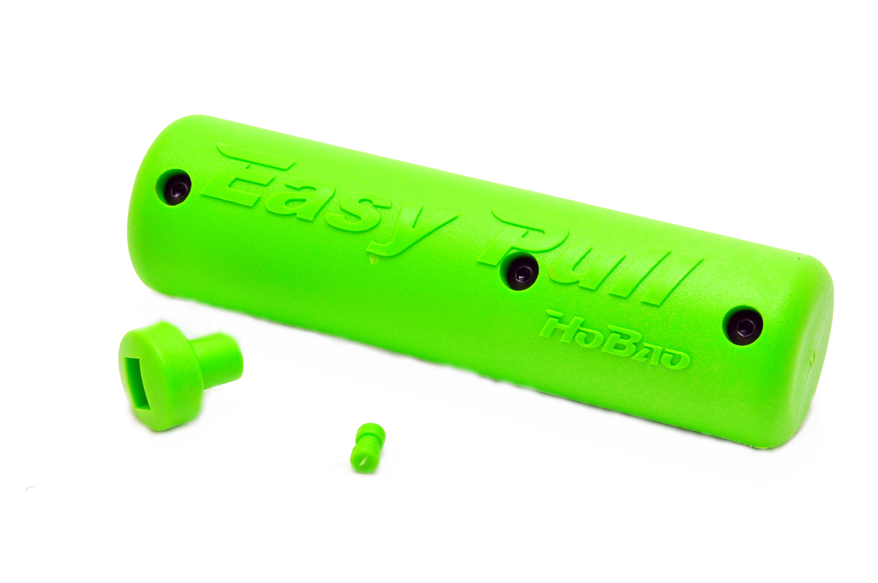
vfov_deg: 11.4
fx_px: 2923
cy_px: 292
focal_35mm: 120
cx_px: 439
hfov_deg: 17.1
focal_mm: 80
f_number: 22
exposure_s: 1/60
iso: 400
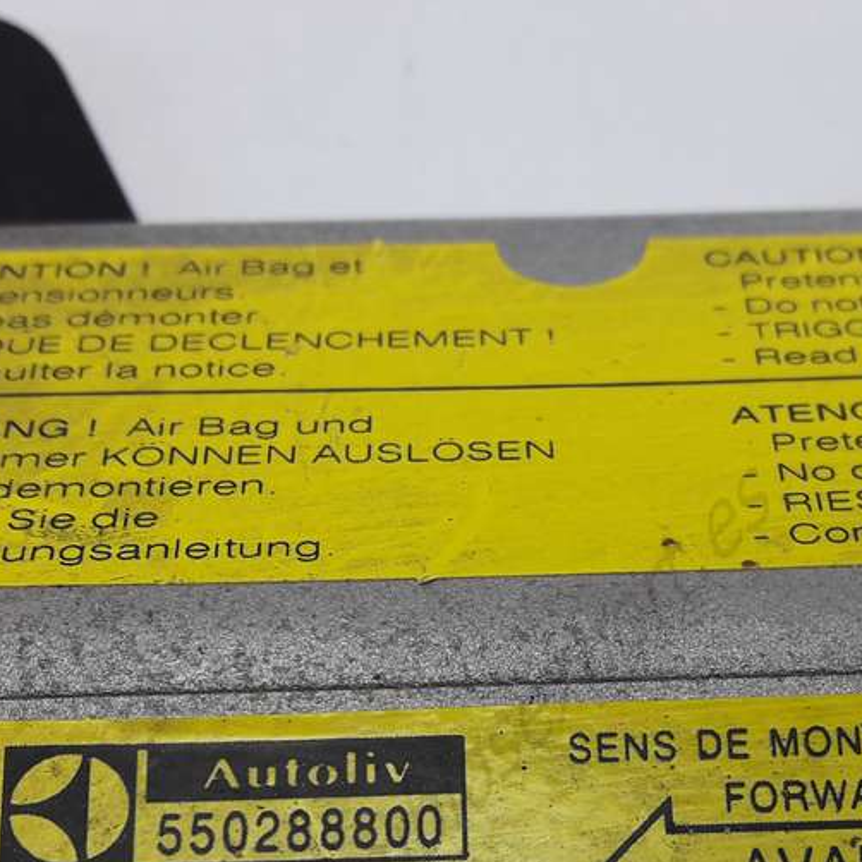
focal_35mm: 61
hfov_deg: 28.1
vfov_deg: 27.4
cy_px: 738
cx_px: 513
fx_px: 1719
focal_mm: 3.7
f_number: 1.9
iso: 40
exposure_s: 1/50
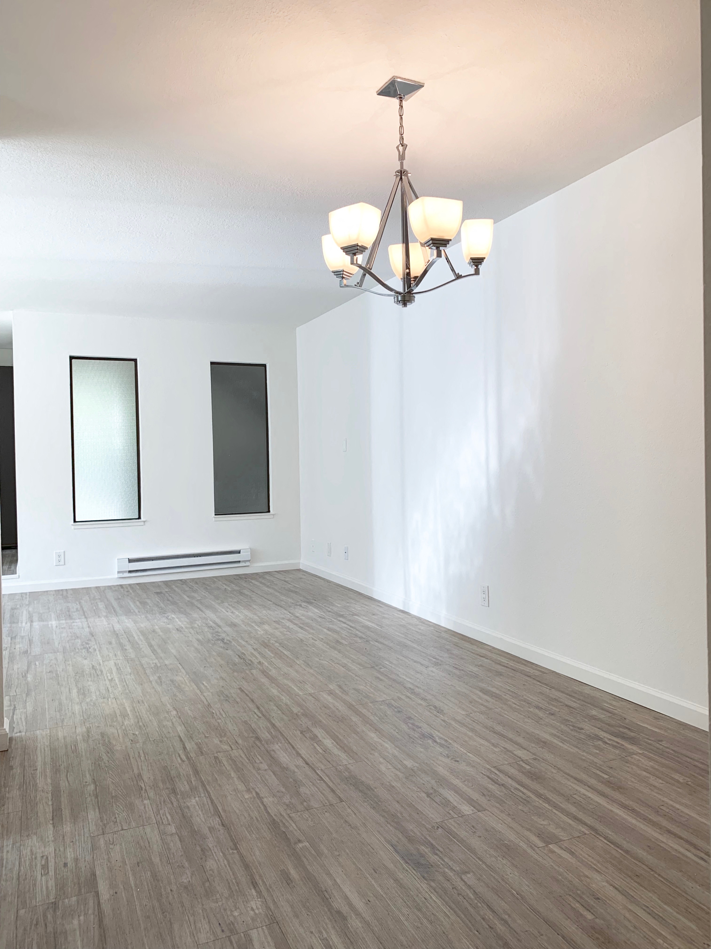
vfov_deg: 67.3
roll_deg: +0.9
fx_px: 712
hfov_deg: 53.1
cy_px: 474
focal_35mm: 26
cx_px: 356
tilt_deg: -0.4
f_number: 1.8
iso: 32
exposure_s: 1/120
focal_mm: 4.25
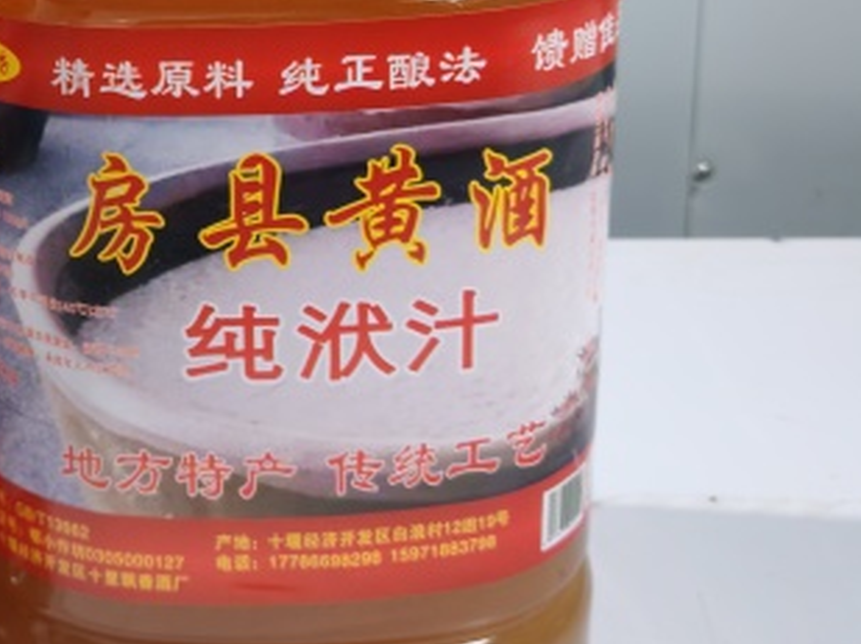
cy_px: 31
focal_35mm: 70
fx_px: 1739
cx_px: 50
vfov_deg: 20.4
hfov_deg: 26.6
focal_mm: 5.52
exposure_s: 1/30
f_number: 1.95
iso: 640
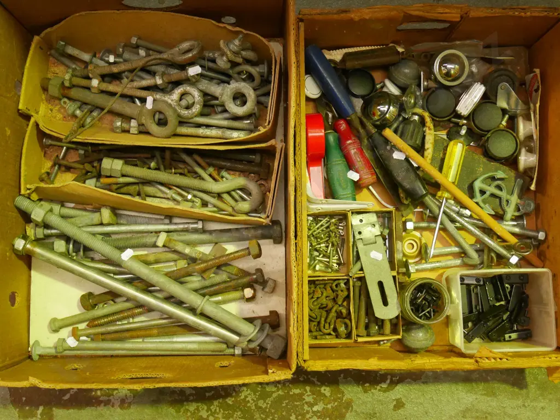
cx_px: 280
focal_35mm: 42
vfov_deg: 34.4
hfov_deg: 44.8
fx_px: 680
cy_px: 210
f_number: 4.7
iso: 3200
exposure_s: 1/80
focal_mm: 21
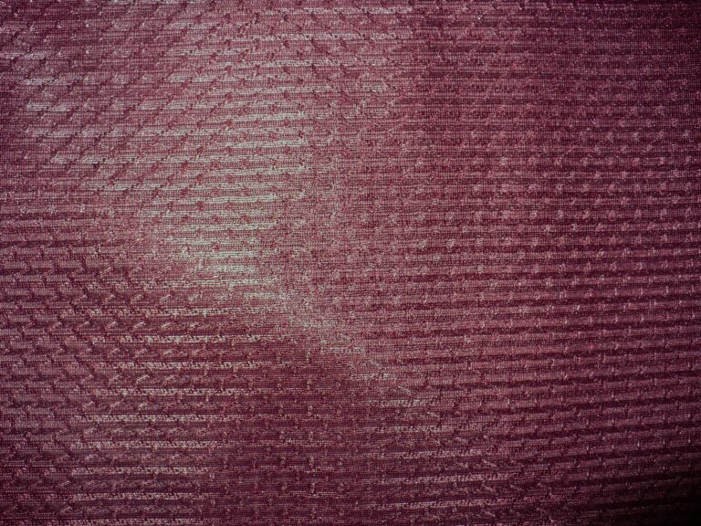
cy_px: 263
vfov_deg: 38.7
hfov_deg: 50.1
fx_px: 749
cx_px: 350
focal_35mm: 37
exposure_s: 1/30
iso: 100
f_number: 2.8
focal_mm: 6.1
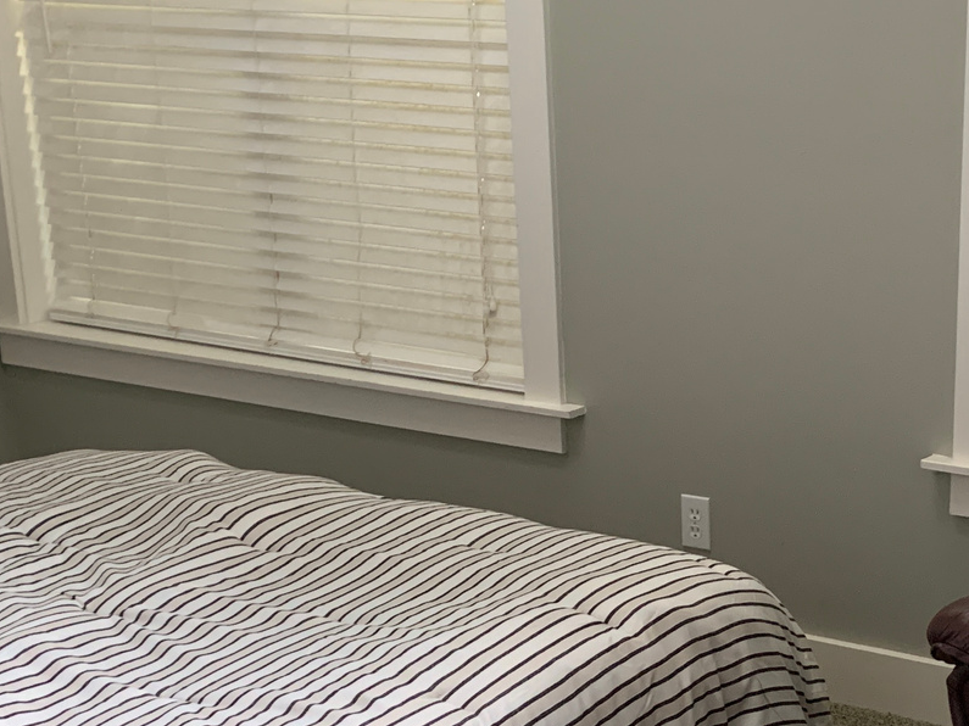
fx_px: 1875
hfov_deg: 28.4
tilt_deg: -18.5
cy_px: 536
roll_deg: -0.5
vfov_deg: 21.7
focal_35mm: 67
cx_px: 775
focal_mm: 4.25
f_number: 1.8
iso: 400
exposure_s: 1/47
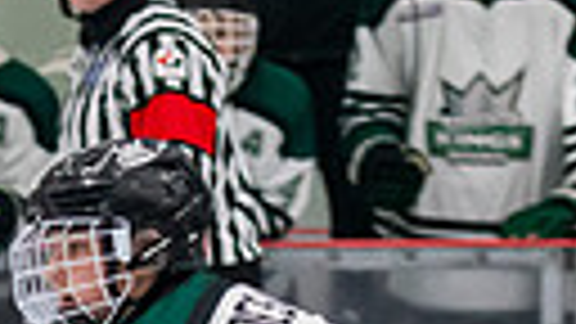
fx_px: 11867
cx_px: 27
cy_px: 761
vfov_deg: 1.6
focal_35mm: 777
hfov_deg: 2.8
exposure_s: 1/640
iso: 2000
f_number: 3.2
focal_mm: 95
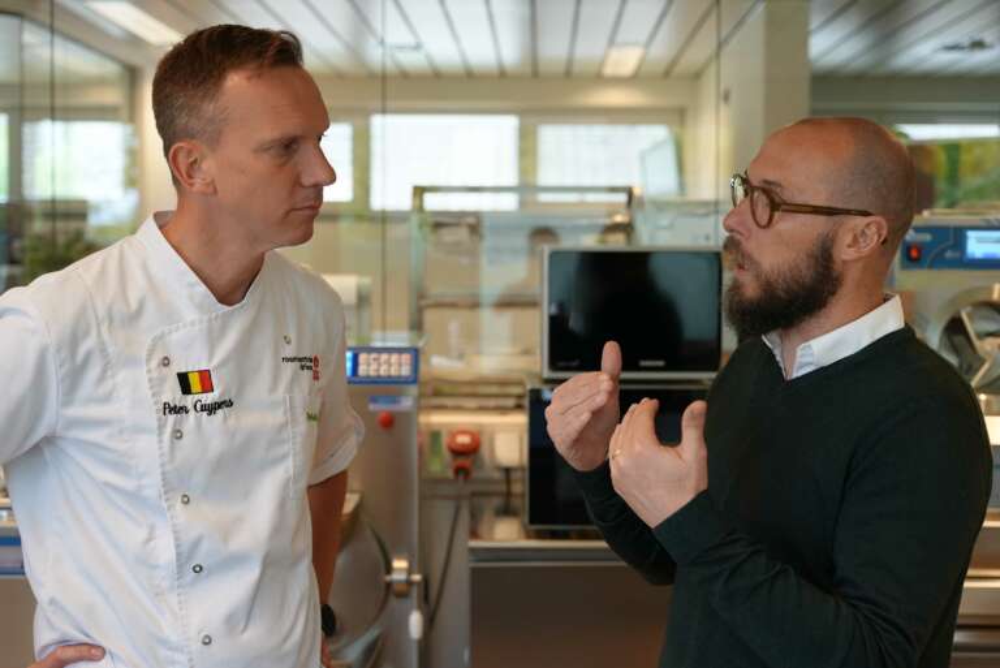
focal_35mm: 60
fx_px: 1668
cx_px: 500
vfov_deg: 22.7
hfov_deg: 33.4
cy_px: 334
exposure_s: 1/160
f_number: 4
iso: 500
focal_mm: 60
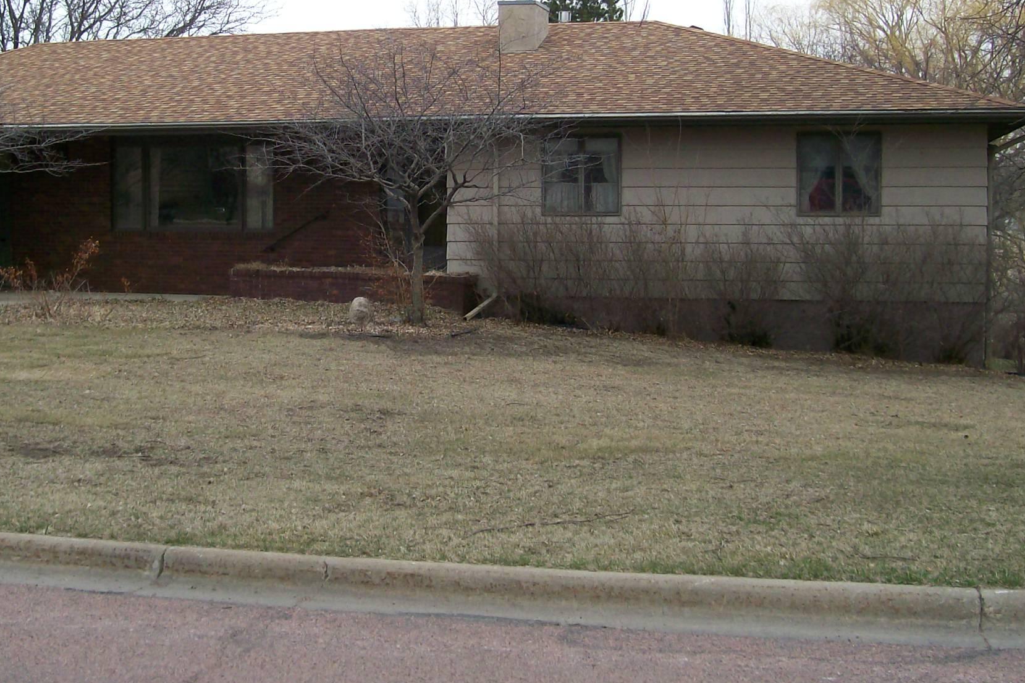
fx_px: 1480
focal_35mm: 52
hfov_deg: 38.1
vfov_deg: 25.9
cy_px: 251
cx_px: 415
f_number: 2.7
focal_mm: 6
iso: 80
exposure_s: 1/432
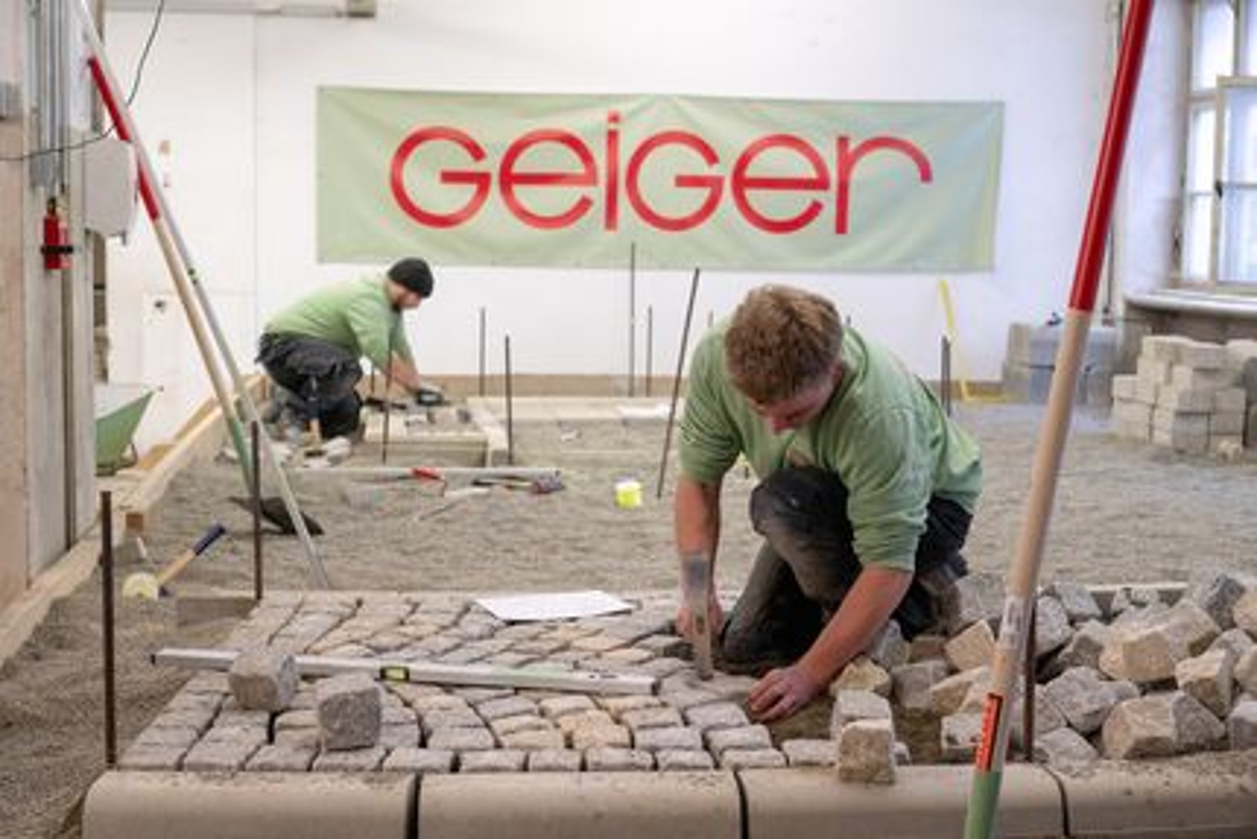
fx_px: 1834
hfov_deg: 37.8
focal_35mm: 52
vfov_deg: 25.8
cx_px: 628
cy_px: 420
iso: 1250
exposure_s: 1/200
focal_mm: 35
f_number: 4
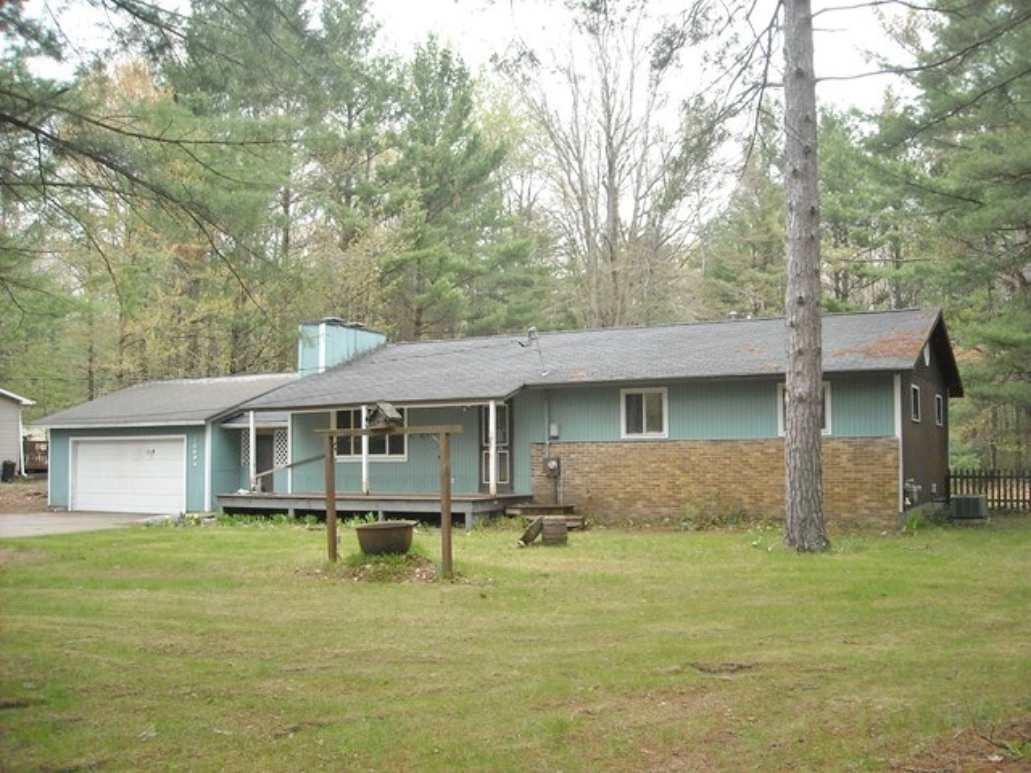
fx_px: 1042
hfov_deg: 52.6
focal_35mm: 35
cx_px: 516
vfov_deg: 40.7
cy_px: 386
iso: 135
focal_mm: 5.7
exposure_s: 1/60
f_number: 2.8
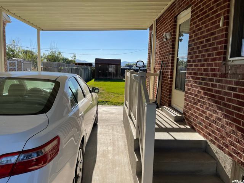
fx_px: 183
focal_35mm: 26
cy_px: 92
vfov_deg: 53.1
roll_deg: -0.3
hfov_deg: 67.3
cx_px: 122
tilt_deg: -3.8
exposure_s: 1/3663
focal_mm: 5.1
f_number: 1.6
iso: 32
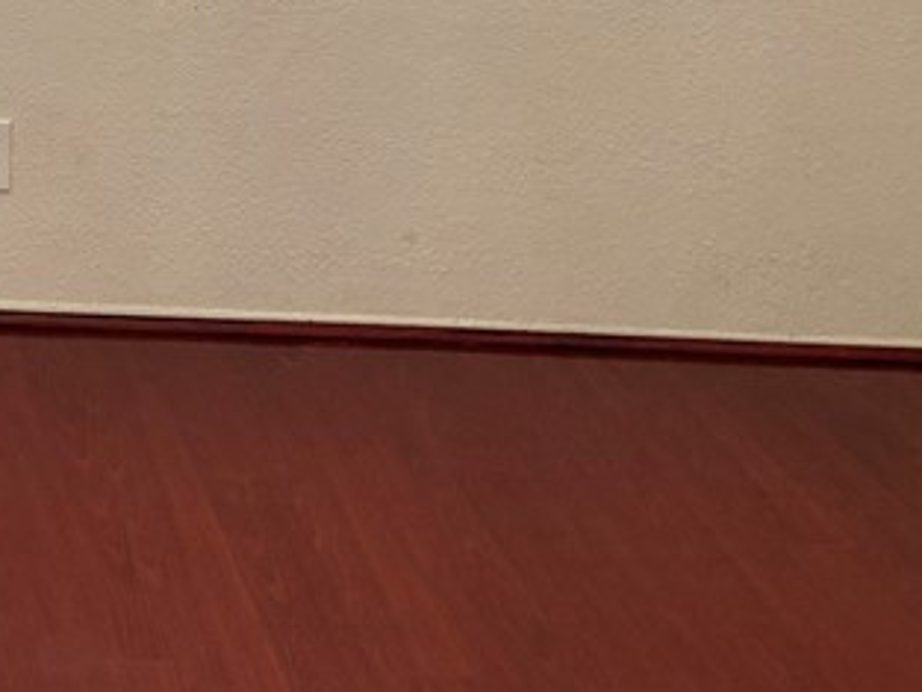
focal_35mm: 85
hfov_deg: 20.2
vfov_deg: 15.8
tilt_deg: -5.1
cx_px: -415
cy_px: -389
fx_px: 2265
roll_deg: -0.6
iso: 64
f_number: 1.6
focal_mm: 5.96
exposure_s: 1/120
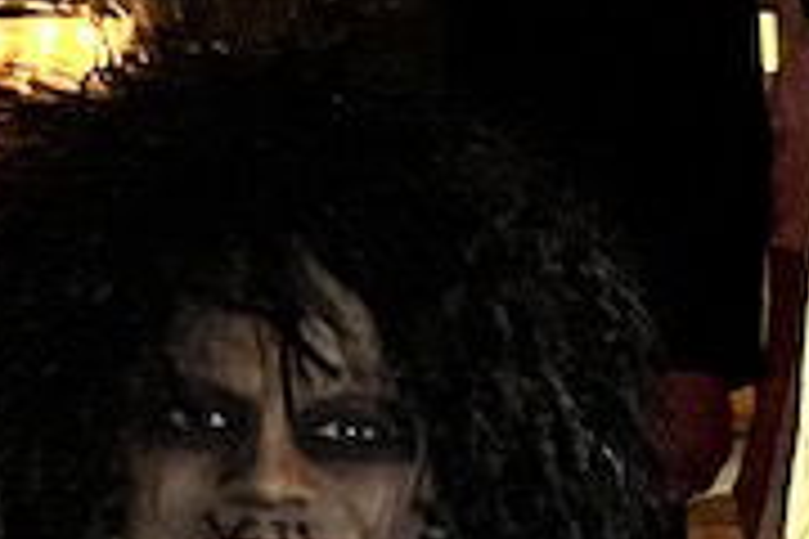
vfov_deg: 7.4
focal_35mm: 180
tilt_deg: -8.8
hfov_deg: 10.4
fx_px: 4045
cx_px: 1658
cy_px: 961
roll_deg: +0.8
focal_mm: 5.7
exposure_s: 1/30
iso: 640
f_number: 1.5
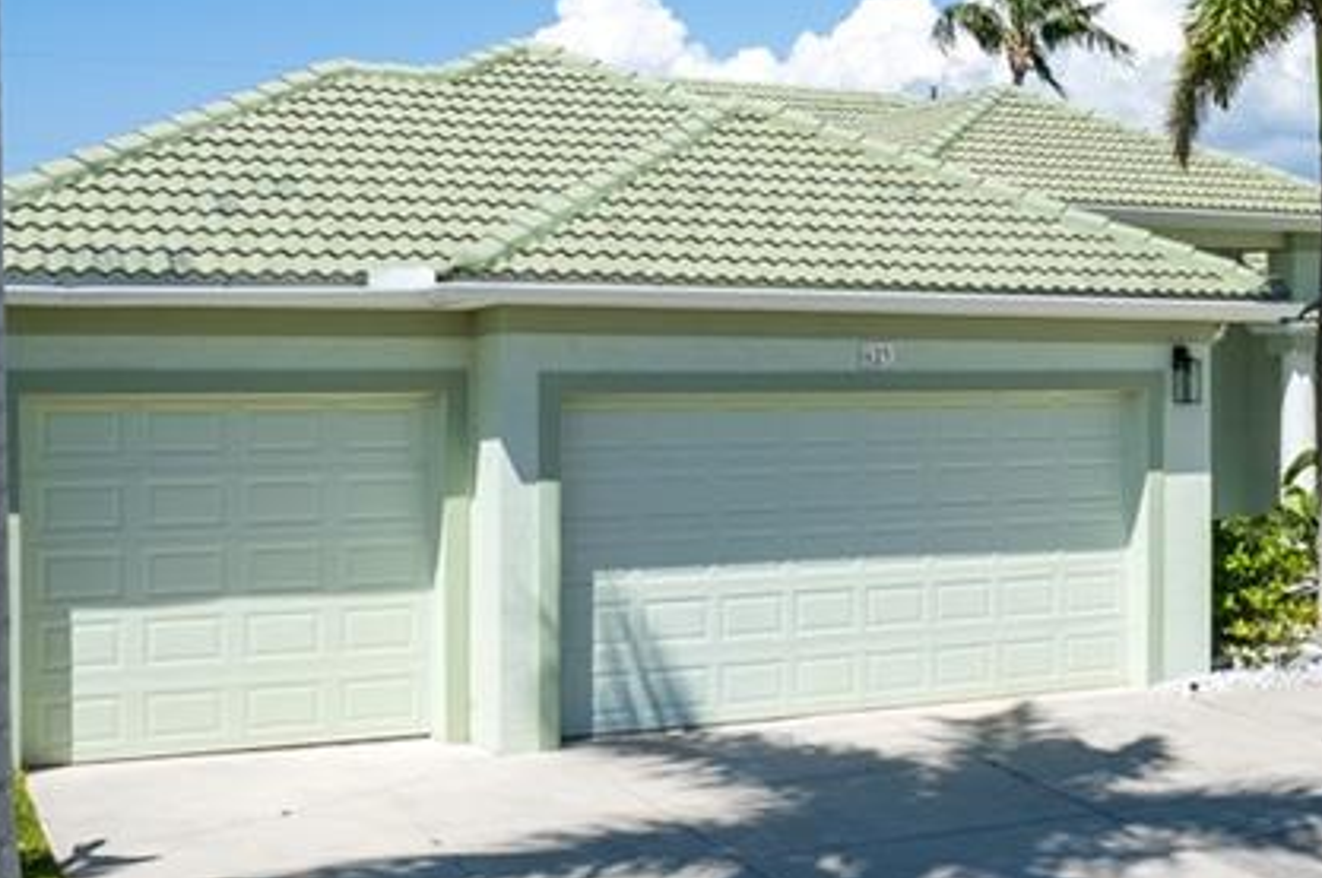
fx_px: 1981
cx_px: 1018
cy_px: 350
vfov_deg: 25.0
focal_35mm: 54
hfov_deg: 35.9
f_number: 2.8
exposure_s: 1/2500
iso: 100
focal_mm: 8.38
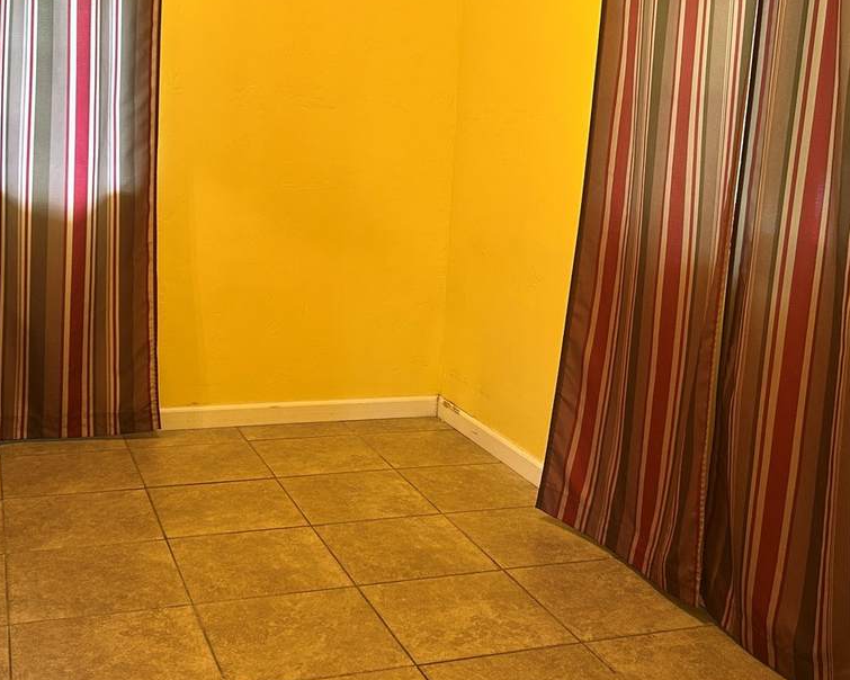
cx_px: 401
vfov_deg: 34.6
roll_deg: -3.0
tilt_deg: -6.0
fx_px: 1082
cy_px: 239
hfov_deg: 42.9
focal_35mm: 43
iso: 125
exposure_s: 1/60
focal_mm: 5.7
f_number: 1.5
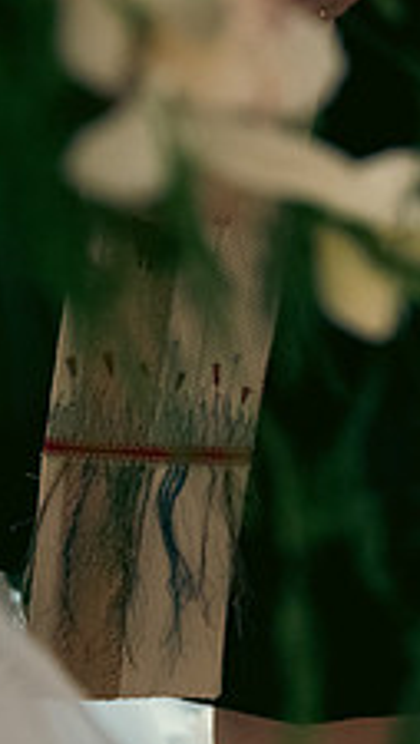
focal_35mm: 142
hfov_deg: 8.1
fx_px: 2804
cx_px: 880
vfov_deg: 15.1
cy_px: 451
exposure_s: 1/160
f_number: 3.5
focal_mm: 50
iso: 1600
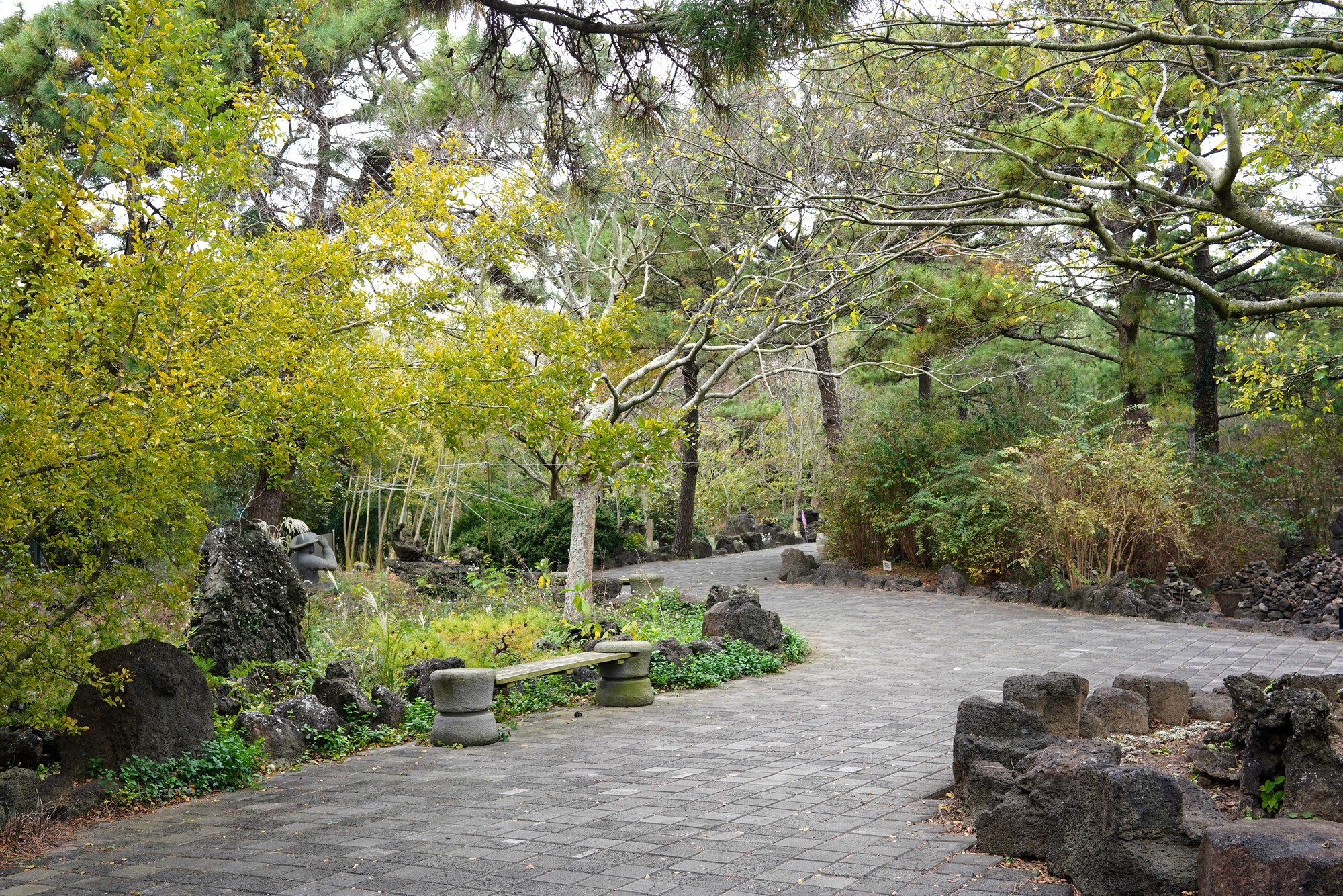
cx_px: 672
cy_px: 448
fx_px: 1306
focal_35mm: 35
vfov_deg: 37.9
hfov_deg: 54.4
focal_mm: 35
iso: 400
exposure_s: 1/100
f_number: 7.1
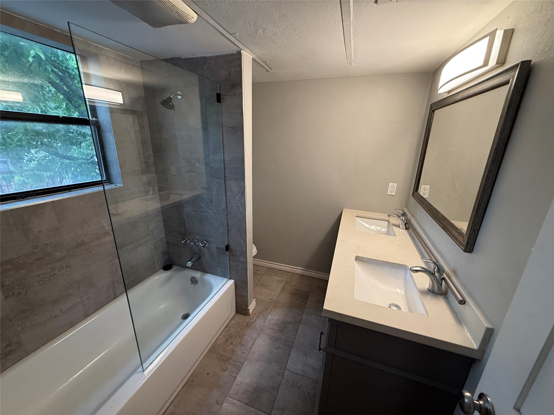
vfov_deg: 85.7
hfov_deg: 102.1
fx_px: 224
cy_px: 208
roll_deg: -1.4
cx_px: 277
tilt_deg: -16.8
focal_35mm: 14
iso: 250
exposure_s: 1/60
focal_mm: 2.22
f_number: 2.2
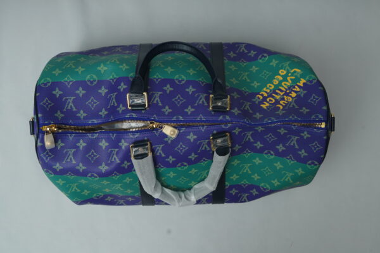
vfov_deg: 27.0
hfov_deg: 39.6
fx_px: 528
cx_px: 190
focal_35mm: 50
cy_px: 126
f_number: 6.3
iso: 320
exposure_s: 1/200
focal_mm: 50
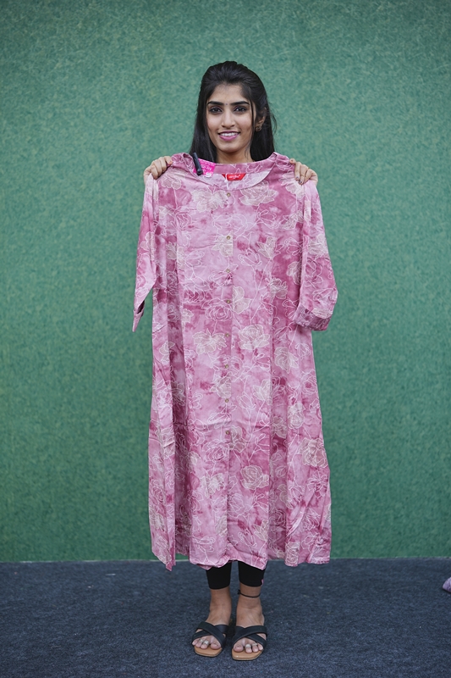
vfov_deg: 39.6
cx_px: 226
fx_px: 940
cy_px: 339
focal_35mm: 50
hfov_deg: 27.0
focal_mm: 50
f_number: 1.4
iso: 100
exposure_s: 1/100
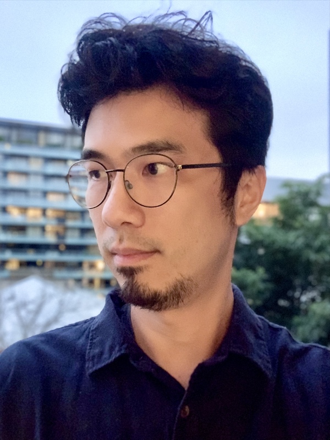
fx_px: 407
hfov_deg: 44.2
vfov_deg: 56.8
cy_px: 220
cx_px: 165
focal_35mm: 32
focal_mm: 2.87
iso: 1000
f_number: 2.2
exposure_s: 1/14
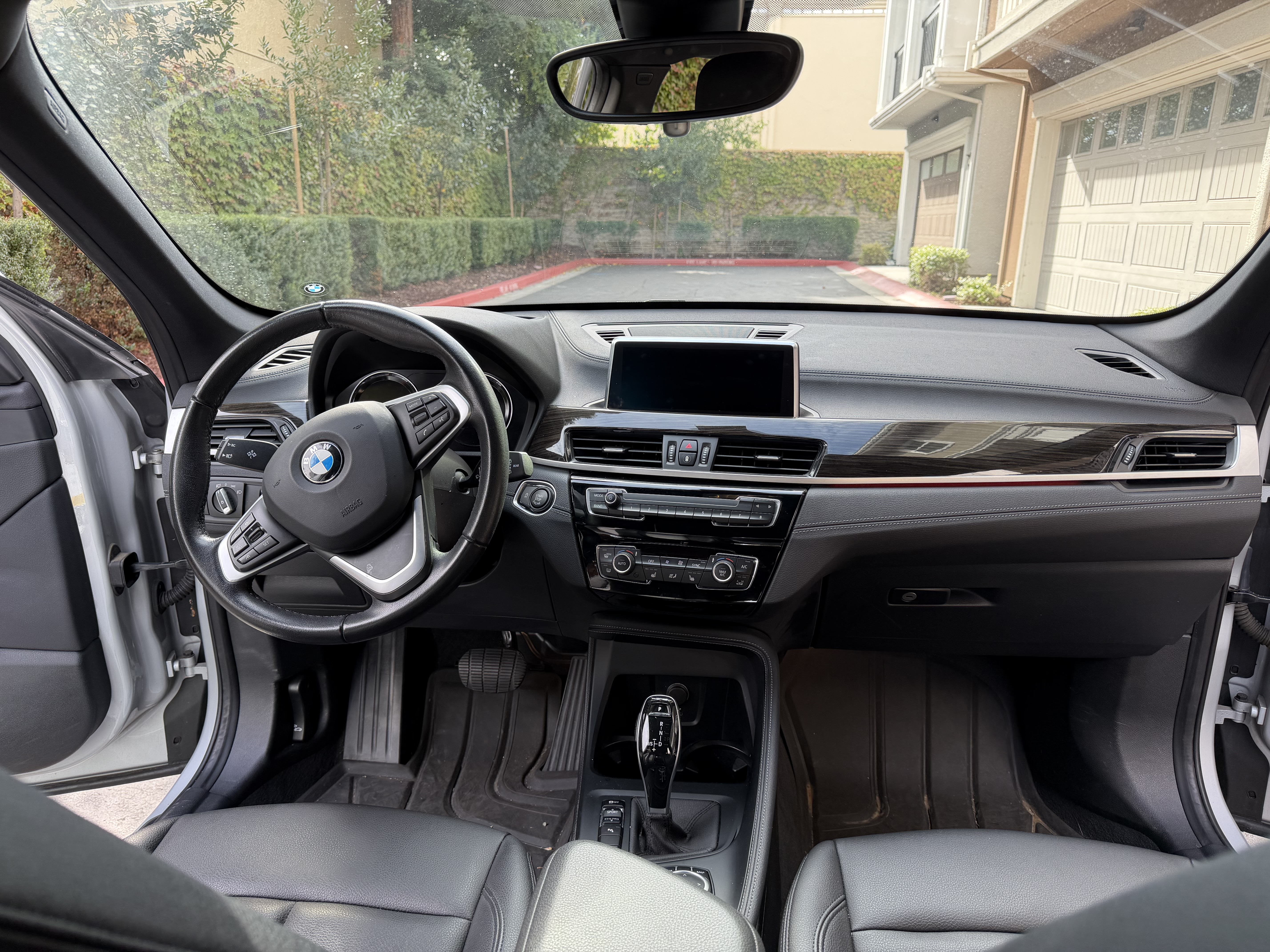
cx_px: 635
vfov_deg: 56.8
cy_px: 476
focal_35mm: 24
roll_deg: -1.8
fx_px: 881
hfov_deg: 71.6
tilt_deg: -16.0
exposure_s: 1/159
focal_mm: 6.76
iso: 80
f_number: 1.78
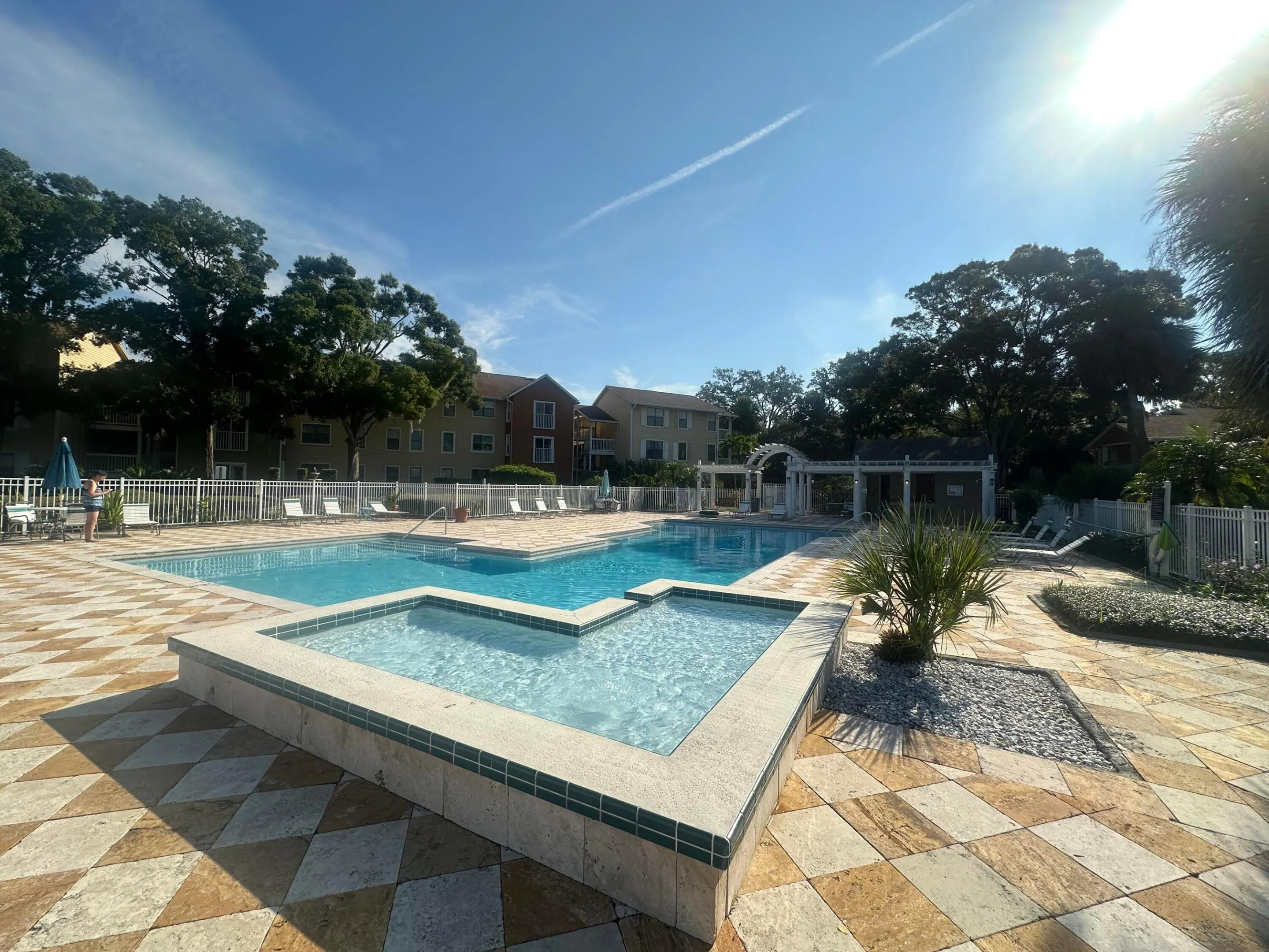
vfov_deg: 85.7
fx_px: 513
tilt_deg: +2.4
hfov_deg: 102.1
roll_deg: -1.5
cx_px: 634
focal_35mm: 14
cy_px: 476
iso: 40
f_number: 2.2
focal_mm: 2.22
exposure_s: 1/3125
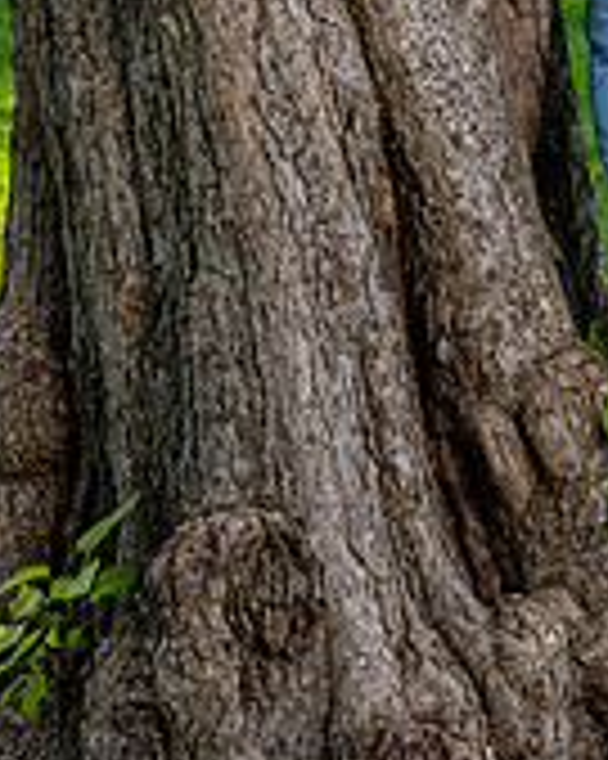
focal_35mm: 175
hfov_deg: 8.8
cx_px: 653
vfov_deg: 10.9
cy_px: -121
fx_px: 3940
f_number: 5
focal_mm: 70
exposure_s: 1/160
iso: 250
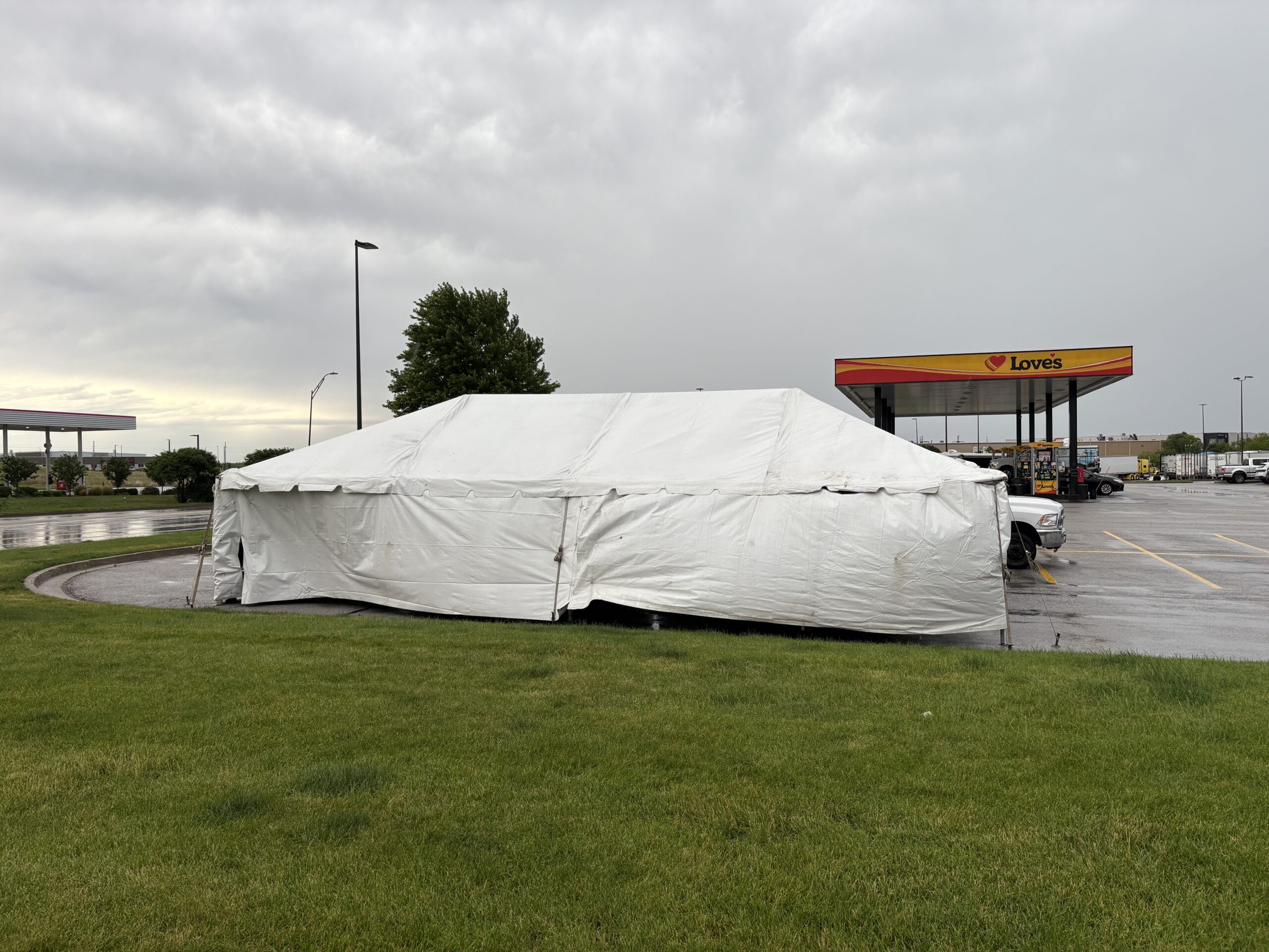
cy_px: 476
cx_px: 634
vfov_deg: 53.1
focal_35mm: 26
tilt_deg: -0.8
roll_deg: +0.7
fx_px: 953
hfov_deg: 67.3
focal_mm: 5.96
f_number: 1.6
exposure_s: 1/482
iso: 50
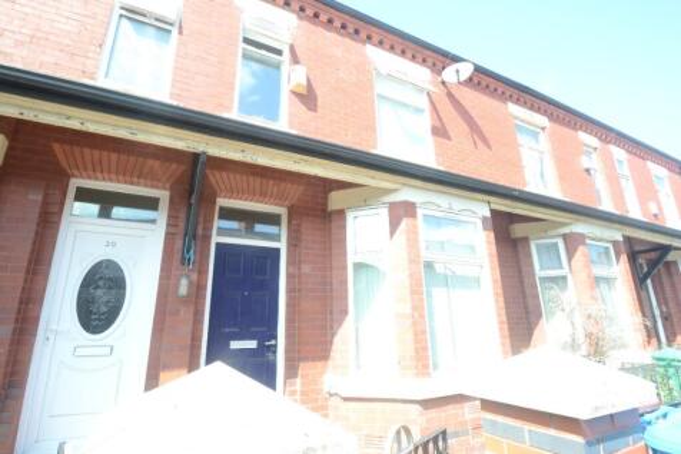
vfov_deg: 72.0
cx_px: 340
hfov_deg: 95.0
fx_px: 312
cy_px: 227
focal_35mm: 16
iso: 400
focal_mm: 11
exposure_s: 1/100
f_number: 8
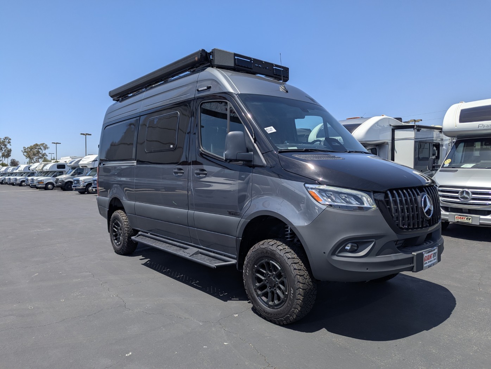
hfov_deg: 71.5
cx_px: 246
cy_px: 184
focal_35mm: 24
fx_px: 341
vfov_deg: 56.9
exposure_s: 1/2217
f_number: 1.85
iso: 42
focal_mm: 6.81
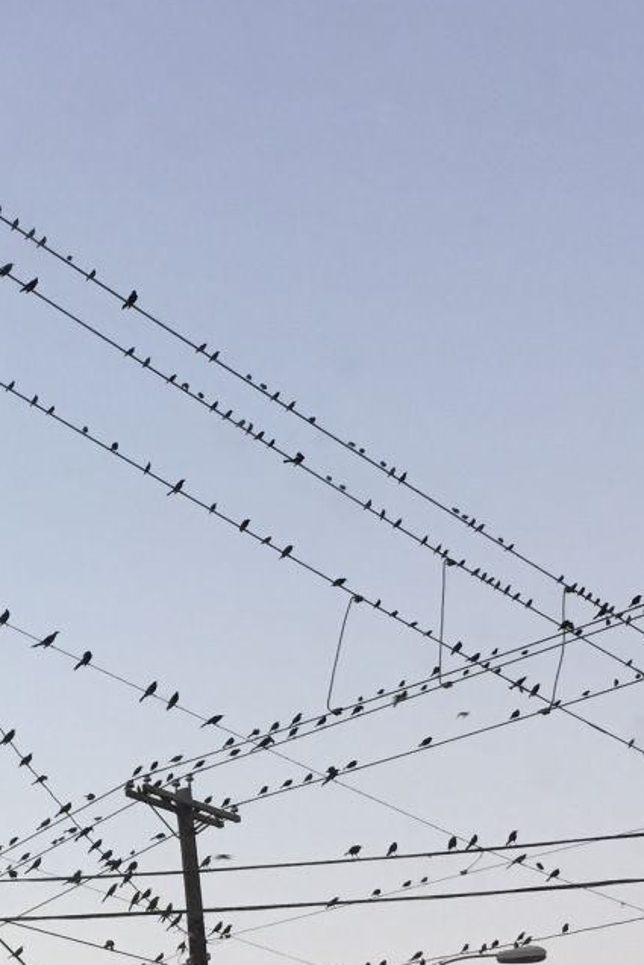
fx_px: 1904
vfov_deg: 27.9
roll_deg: +2.4
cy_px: 760
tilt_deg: +23.4
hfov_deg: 18.8
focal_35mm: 71
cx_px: 42
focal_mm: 4.15
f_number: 2.2
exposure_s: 1/30
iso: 64
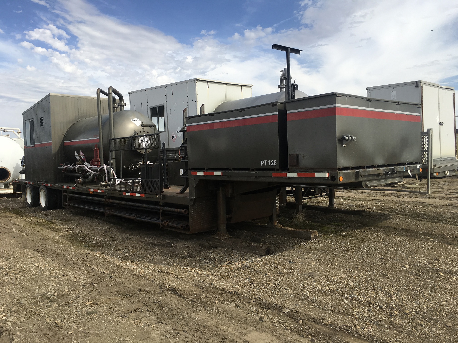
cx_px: 229
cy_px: 172
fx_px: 384
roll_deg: +0.4
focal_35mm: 29
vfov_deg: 48.2
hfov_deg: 61.7
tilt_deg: -4.4
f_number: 2.2
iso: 25
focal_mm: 4.15
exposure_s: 1/1603
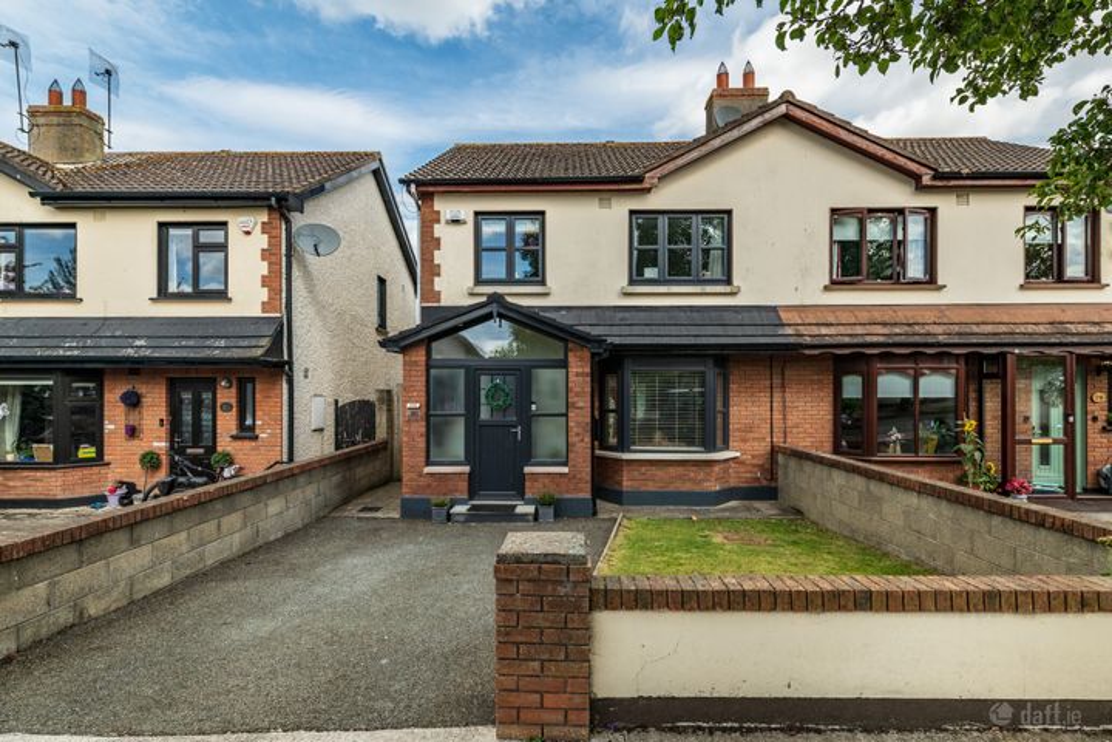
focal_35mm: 16
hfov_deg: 96.7
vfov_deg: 73.7
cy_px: 371
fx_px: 494
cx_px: 556
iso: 400
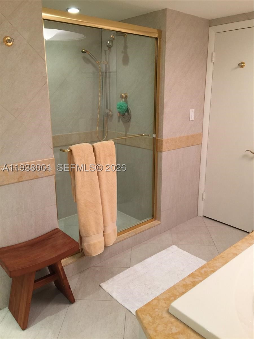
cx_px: 127
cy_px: 170
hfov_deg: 48.2
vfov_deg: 61.7
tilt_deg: -14.8
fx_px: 284
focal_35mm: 29
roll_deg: +0.3
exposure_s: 1/15
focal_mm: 4.15
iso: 50
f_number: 2.2
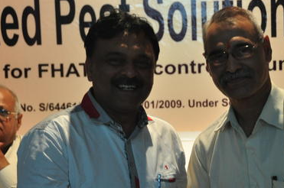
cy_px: 151
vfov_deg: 10.0
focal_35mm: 136
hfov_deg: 15.1
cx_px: 192
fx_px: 1071
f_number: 5
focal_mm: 56
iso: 800
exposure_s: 1/50
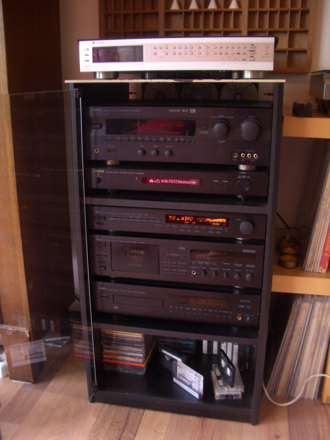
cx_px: 165
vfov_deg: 52.6
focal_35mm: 35
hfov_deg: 40.7
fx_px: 445
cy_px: 220
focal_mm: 5.8
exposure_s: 1/8
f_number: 2.6
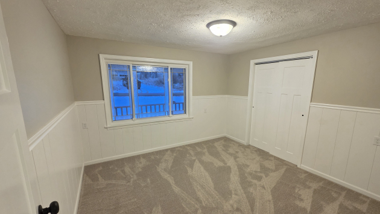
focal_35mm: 15
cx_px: 193
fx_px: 151
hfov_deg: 103.0
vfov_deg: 70.4
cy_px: 115
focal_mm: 2.2
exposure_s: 1/60
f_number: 1.9
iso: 400
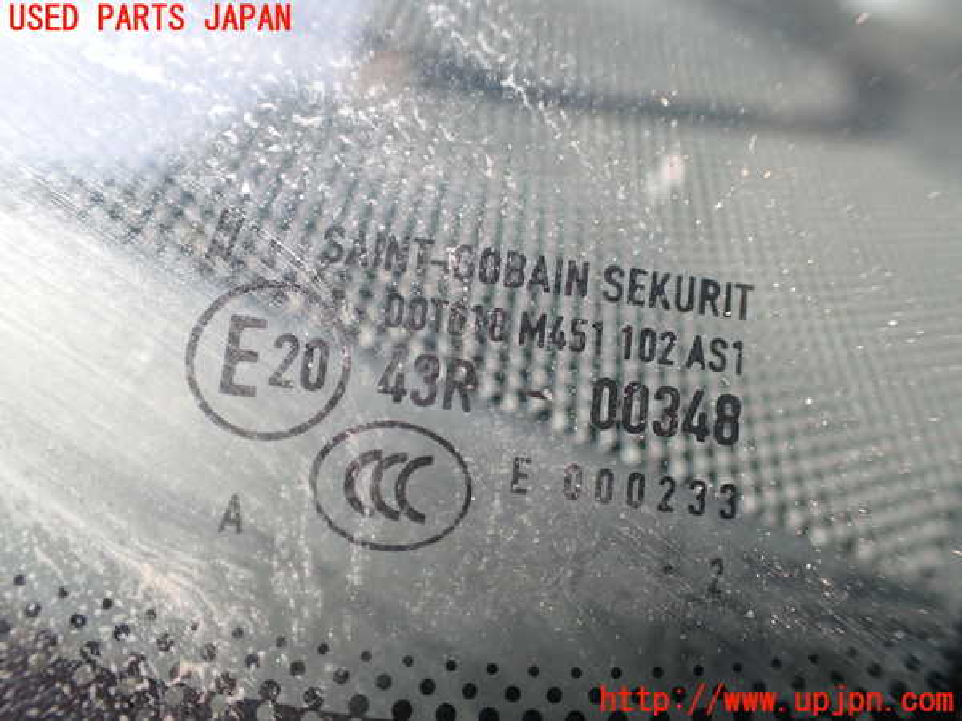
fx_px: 834
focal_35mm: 30
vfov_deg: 46.8
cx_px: 481
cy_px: 360
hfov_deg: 60.0
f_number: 2.3
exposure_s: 1/160
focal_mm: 5.4
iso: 100
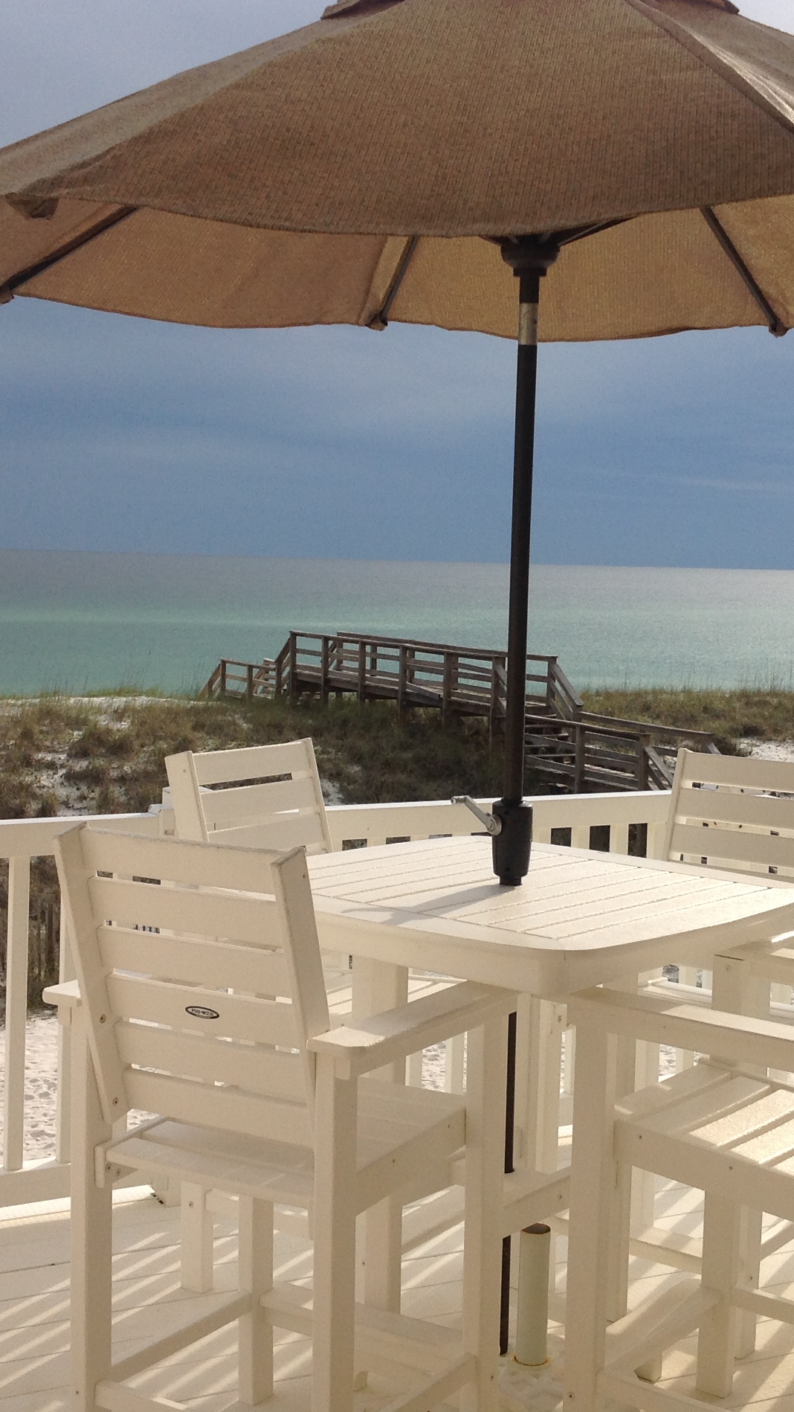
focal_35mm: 52
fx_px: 1946
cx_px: 492
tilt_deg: -5.2
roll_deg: -2.2
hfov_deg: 23.0
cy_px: 696
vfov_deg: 39.9
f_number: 2.4
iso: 50
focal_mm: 4.28
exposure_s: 1/1890
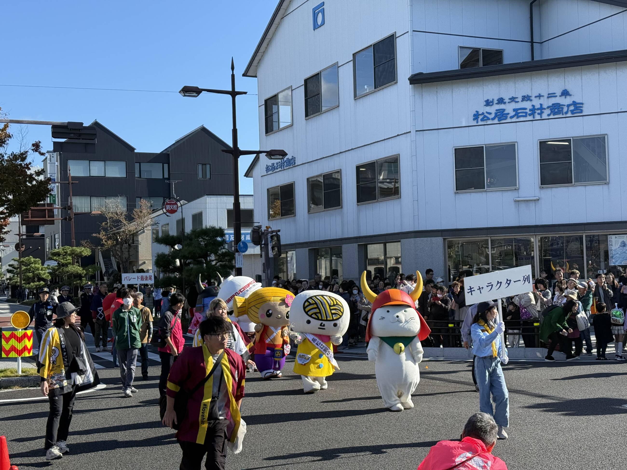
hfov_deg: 39.7
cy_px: 235
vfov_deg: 30.3
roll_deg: +1.4
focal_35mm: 48
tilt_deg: +1.5
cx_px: 314
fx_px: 869
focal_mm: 6.76
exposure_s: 1/2415
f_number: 1.78
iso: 64
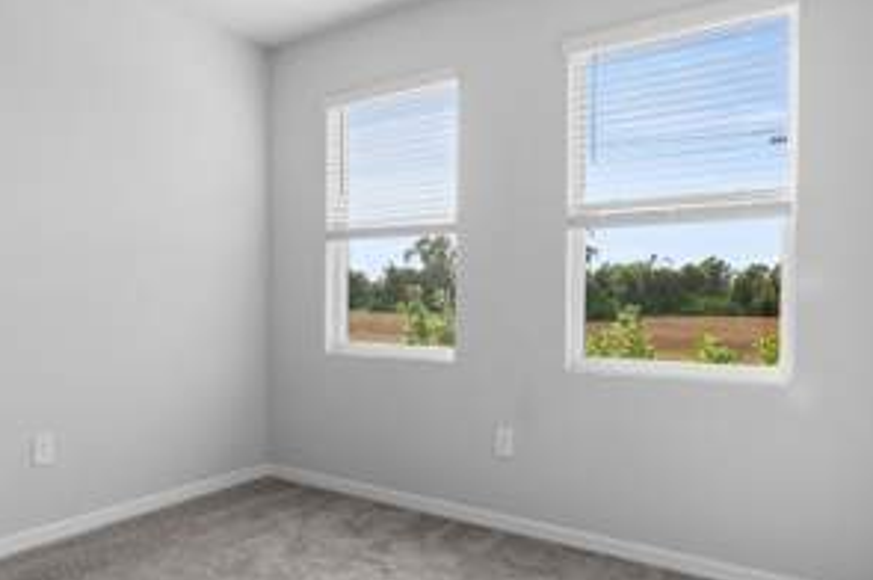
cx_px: 349
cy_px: 300
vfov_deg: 49.4
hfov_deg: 68.8
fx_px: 630
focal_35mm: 26
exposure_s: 1/40
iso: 320
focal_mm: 16
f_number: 10
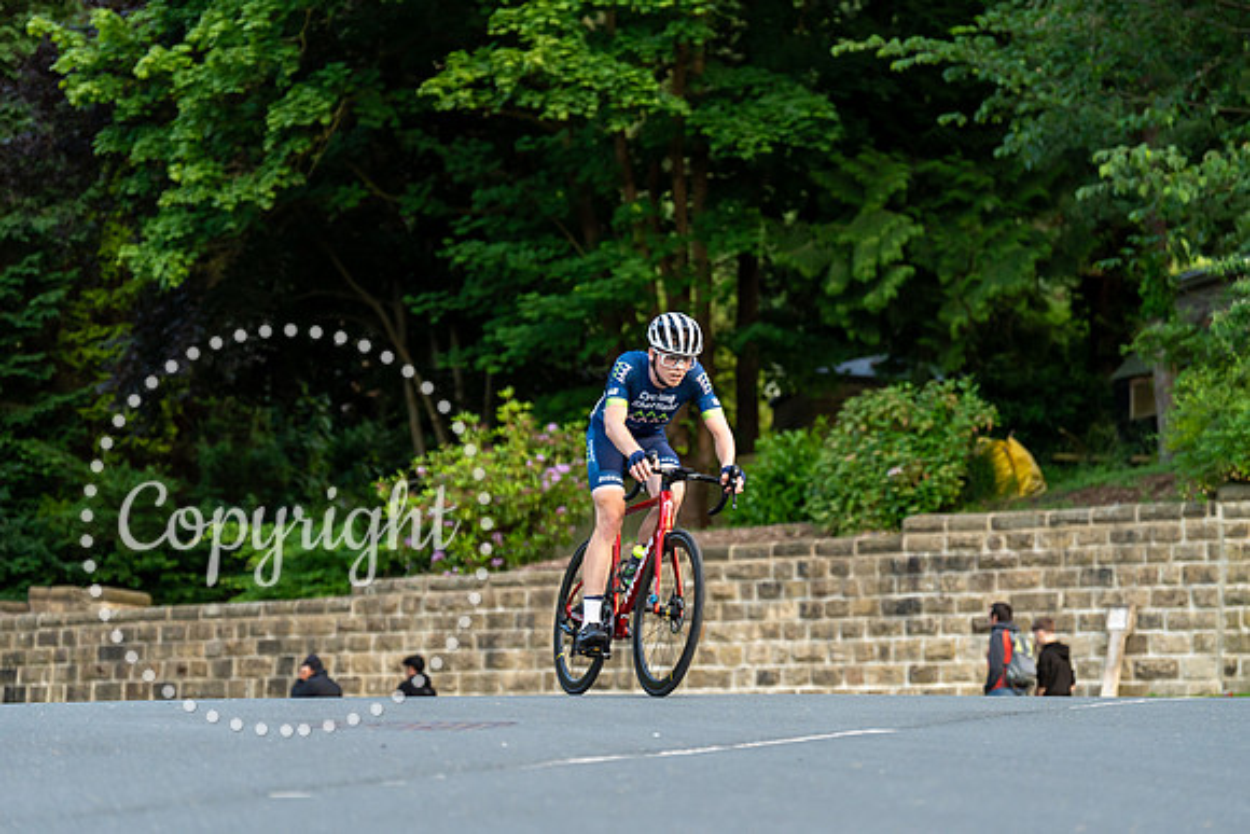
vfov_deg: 13.0
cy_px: 417
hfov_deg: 19.5
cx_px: 625
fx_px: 3647
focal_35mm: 105
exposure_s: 1/1000
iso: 1250
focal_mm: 105
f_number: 2.8
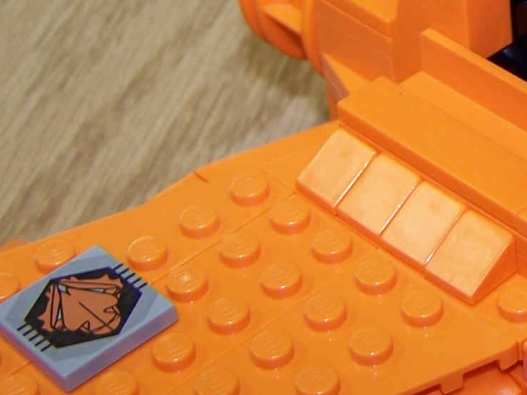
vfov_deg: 12.3
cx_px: 695
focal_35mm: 118
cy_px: -63
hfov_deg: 15.8
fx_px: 1796
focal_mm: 6.3
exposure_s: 1/60
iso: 80
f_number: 2.8
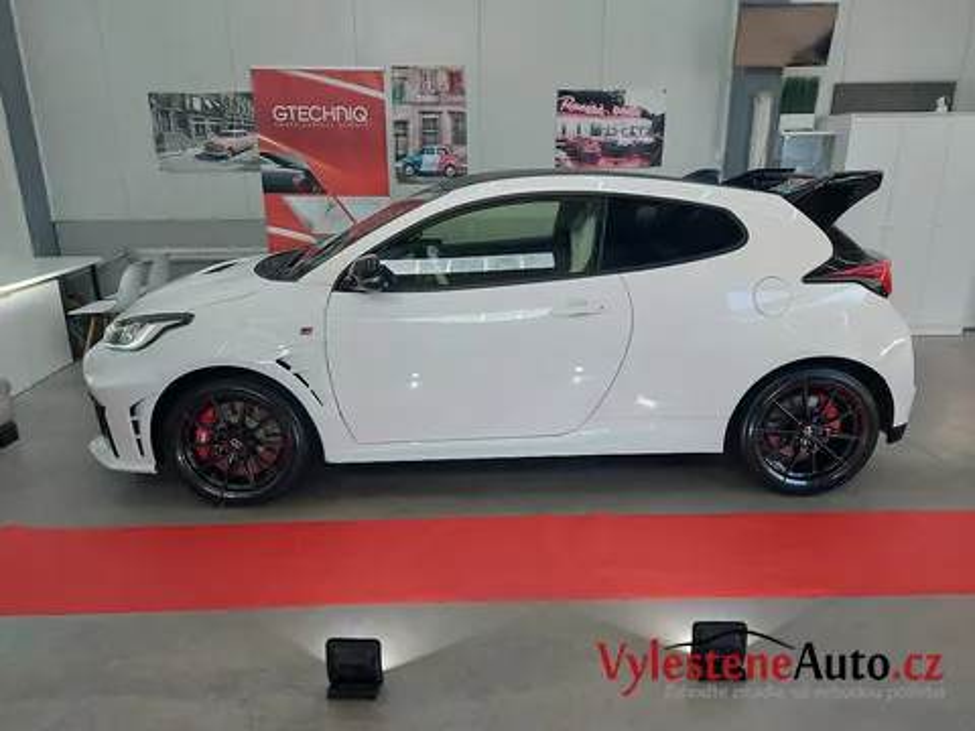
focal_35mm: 24
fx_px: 676
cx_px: 488
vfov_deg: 56.8
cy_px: 366
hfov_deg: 71.6
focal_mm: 5.23
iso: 40
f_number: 1.8
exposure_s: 1/100
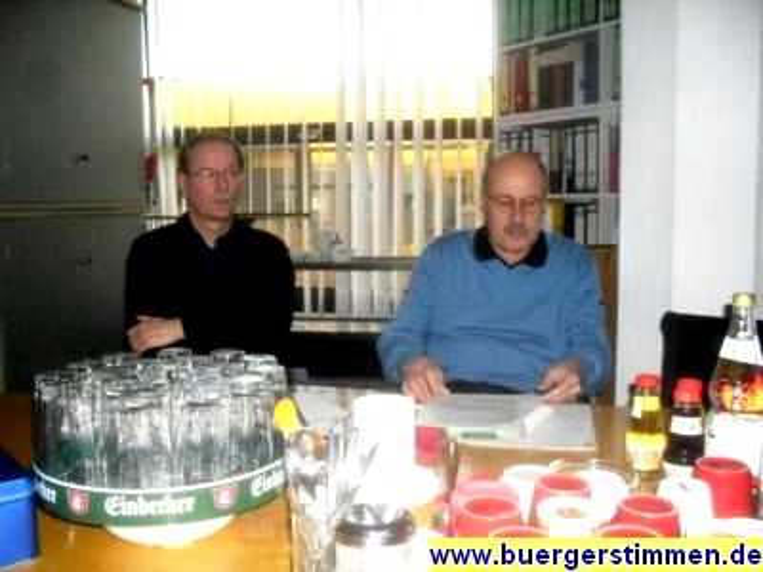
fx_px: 771
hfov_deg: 52.6
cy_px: 286
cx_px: 382
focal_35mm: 35
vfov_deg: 40.7
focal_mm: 6.3
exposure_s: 1/750
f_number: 3.2
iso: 800
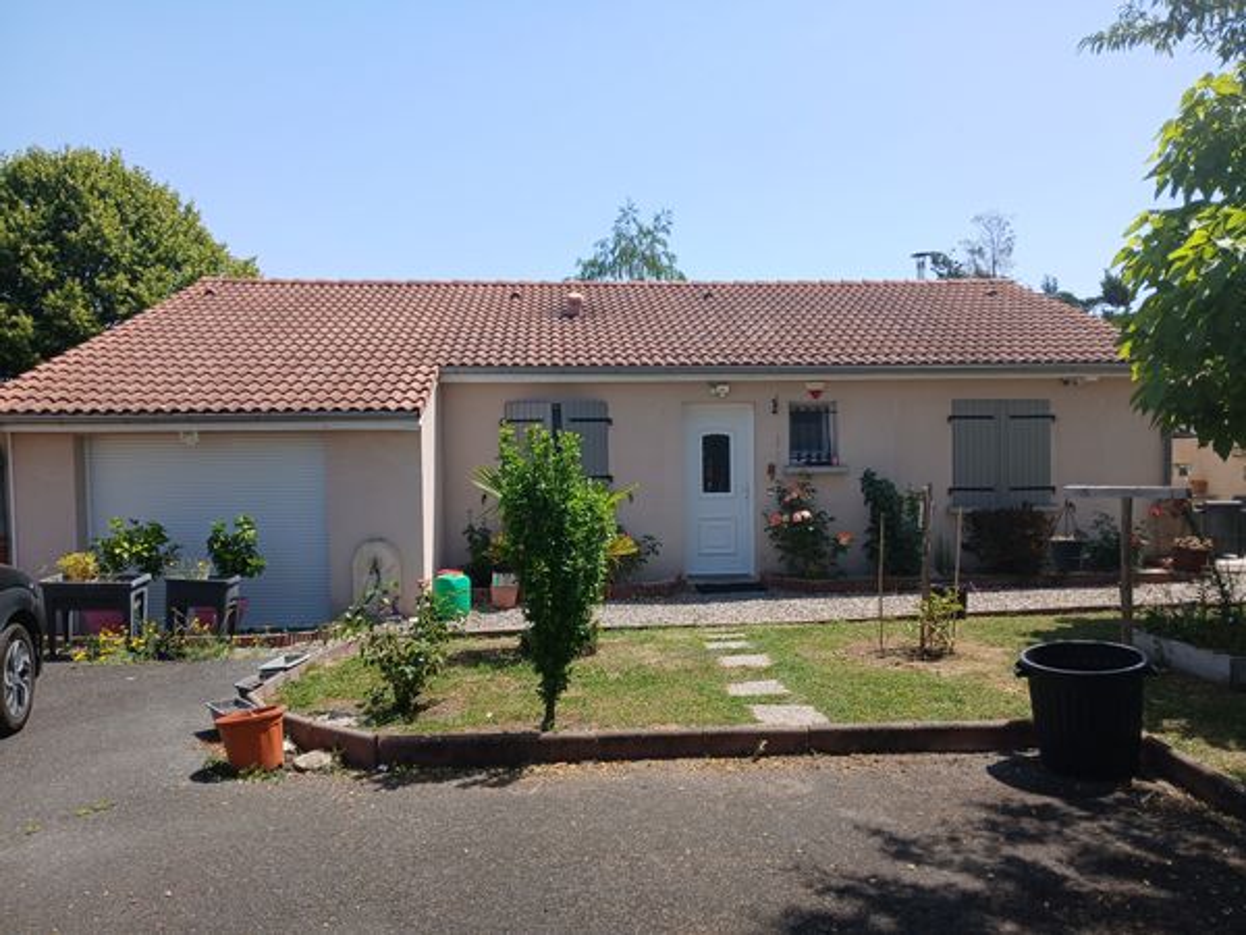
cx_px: 623
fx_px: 936
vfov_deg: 53.1
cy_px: 468
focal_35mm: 26
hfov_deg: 67.3
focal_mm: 3.98
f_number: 1.8
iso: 20
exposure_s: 1/478
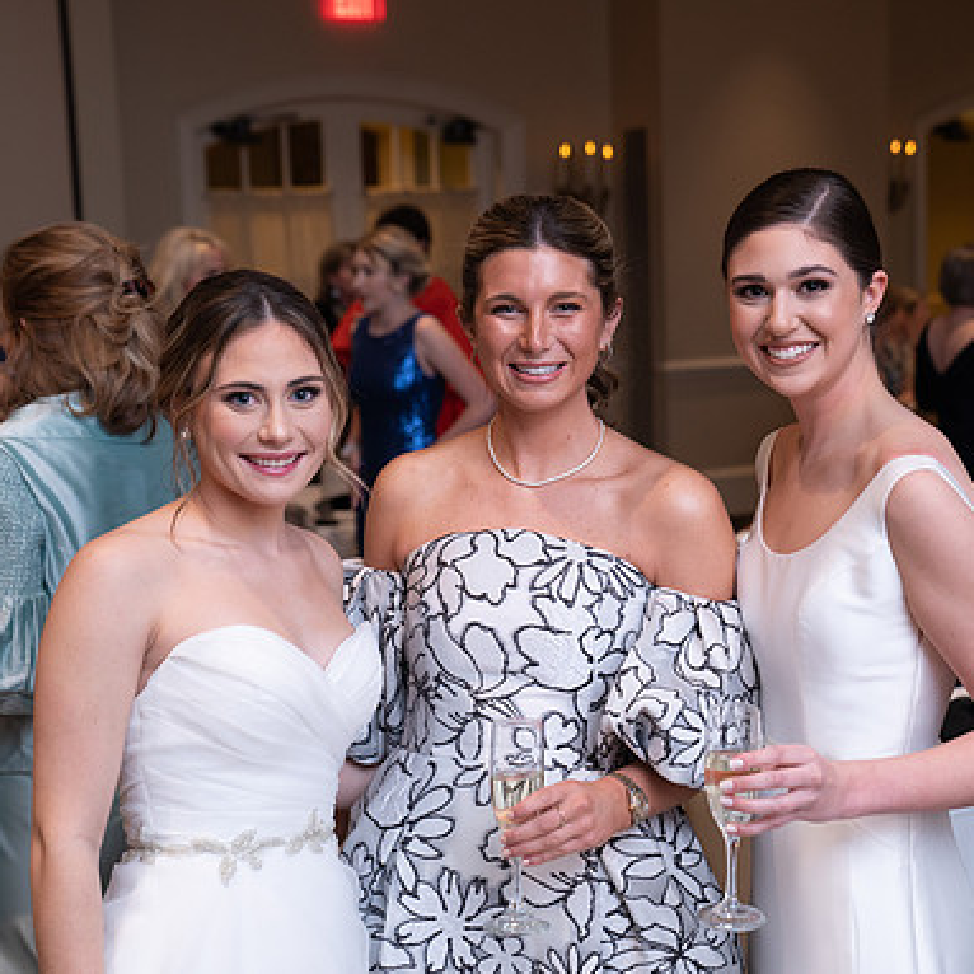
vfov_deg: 25.7
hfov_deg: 25.7
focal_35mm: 67
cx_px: 593
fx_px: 2133
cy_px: 484
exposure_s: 1/80
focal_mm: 52
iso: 800
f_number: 3.5
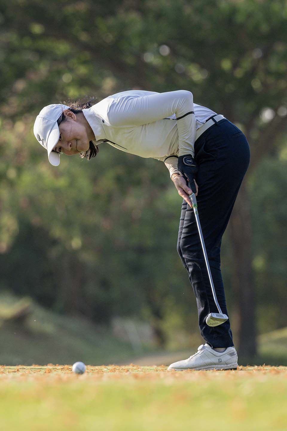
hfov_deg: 6.9
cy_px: 216
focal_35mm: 200
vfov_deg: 10.3
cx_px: 144
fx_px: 2391
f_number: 4
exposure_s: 1/2500
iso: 1600
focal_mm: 200
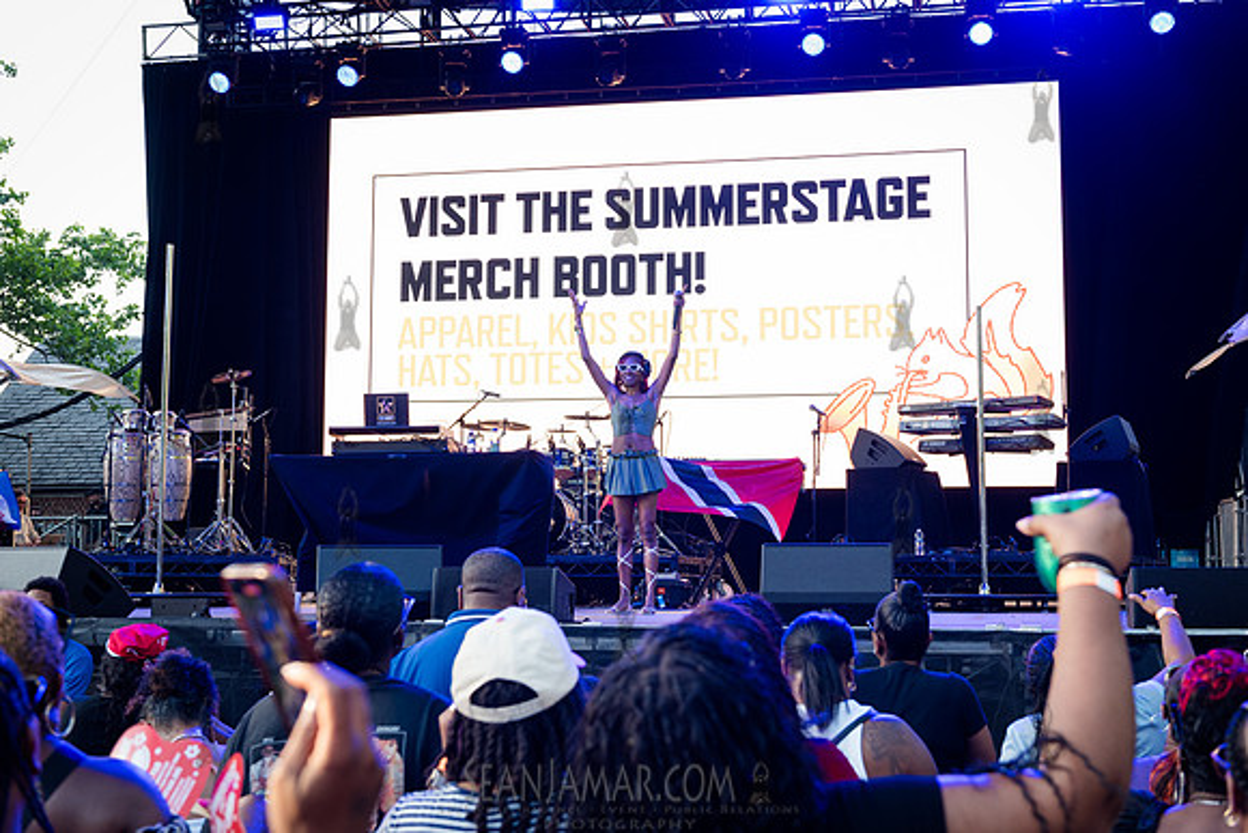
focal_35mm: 48
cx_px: 624
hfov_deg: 41.1
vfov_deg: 28.1
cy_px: 416
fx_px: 1665
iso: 1000
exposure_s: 1/250
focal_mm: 48
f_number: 4.5
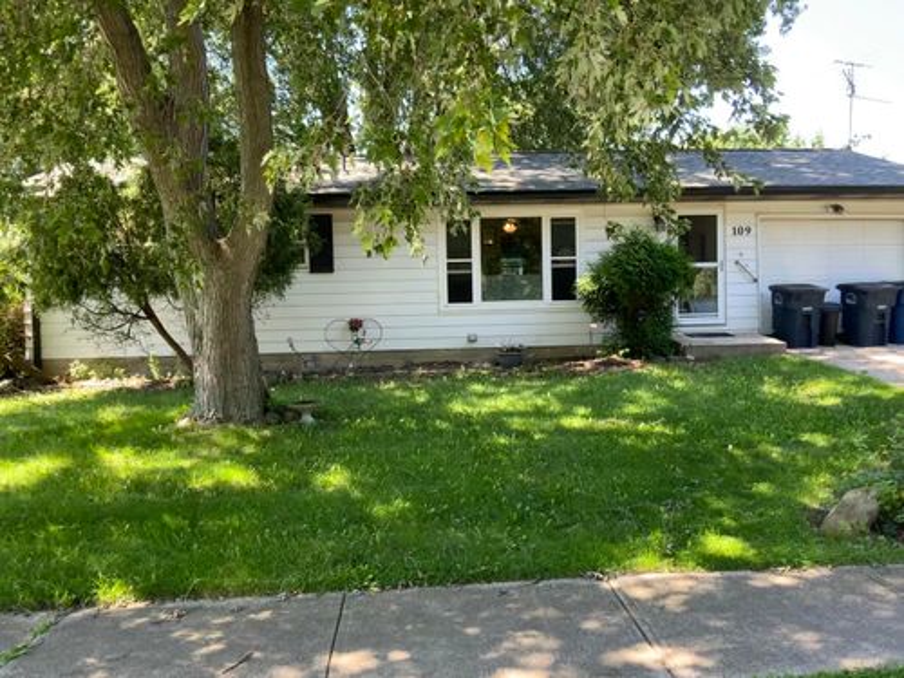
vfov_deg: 48.2
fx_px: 757
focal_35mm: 29
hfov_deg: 61.7
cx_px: 452
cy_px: 339
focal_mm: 3
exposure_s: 1/122
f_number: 1.8
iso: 25
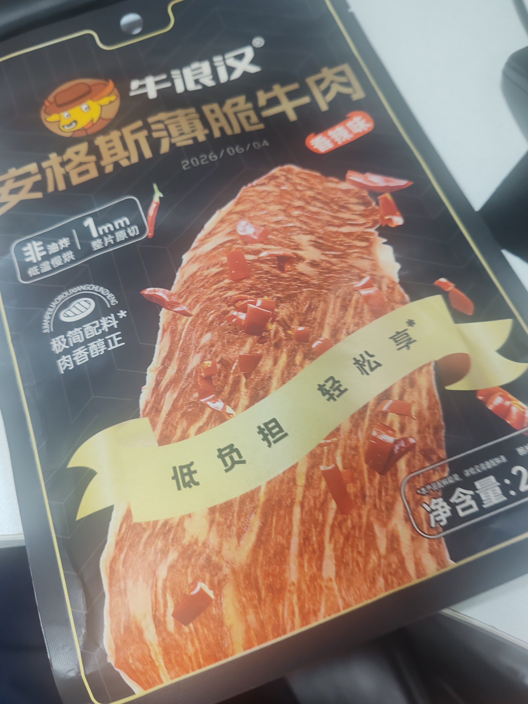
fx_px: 549
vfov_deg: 65.3
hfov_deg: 51.4
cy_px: 352
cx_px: 264
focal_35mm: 27
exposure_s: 1/50
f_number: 1.9
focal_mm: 6.12
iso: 1250
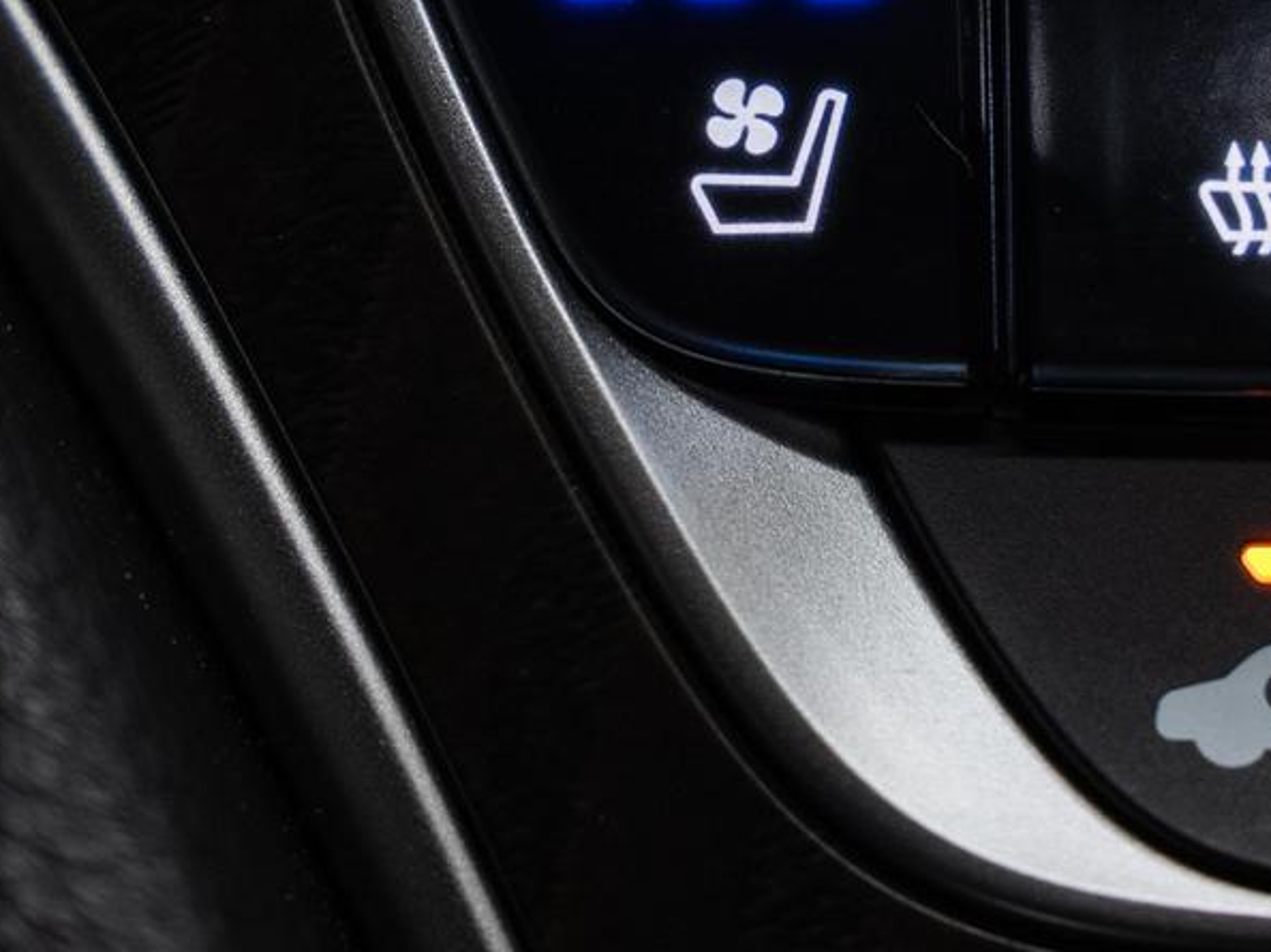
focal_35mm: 123
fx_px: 4514
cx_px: 657
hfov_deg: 16.0
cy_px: -80
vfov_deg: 11.9
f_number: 3.5
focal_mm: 42
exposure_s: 1/50
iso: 400
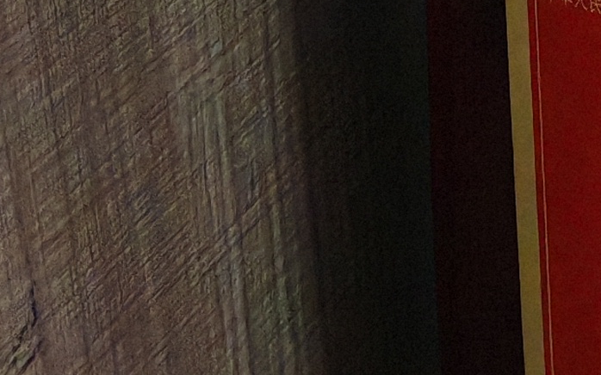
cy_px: -299
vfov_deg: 7.6
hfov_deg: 11.8
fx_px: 2751
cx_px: 957
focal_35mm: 168
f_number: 1.95
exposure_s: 1/50
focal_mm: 5.52
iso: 1000
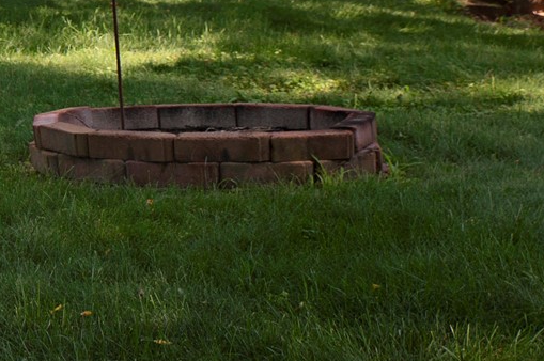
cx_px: -566
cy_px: -294
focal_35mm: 171
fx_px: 2581
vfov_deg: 7.7
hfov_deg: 10.9
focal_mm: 40
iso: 160
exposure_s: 1/320
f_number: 4.5
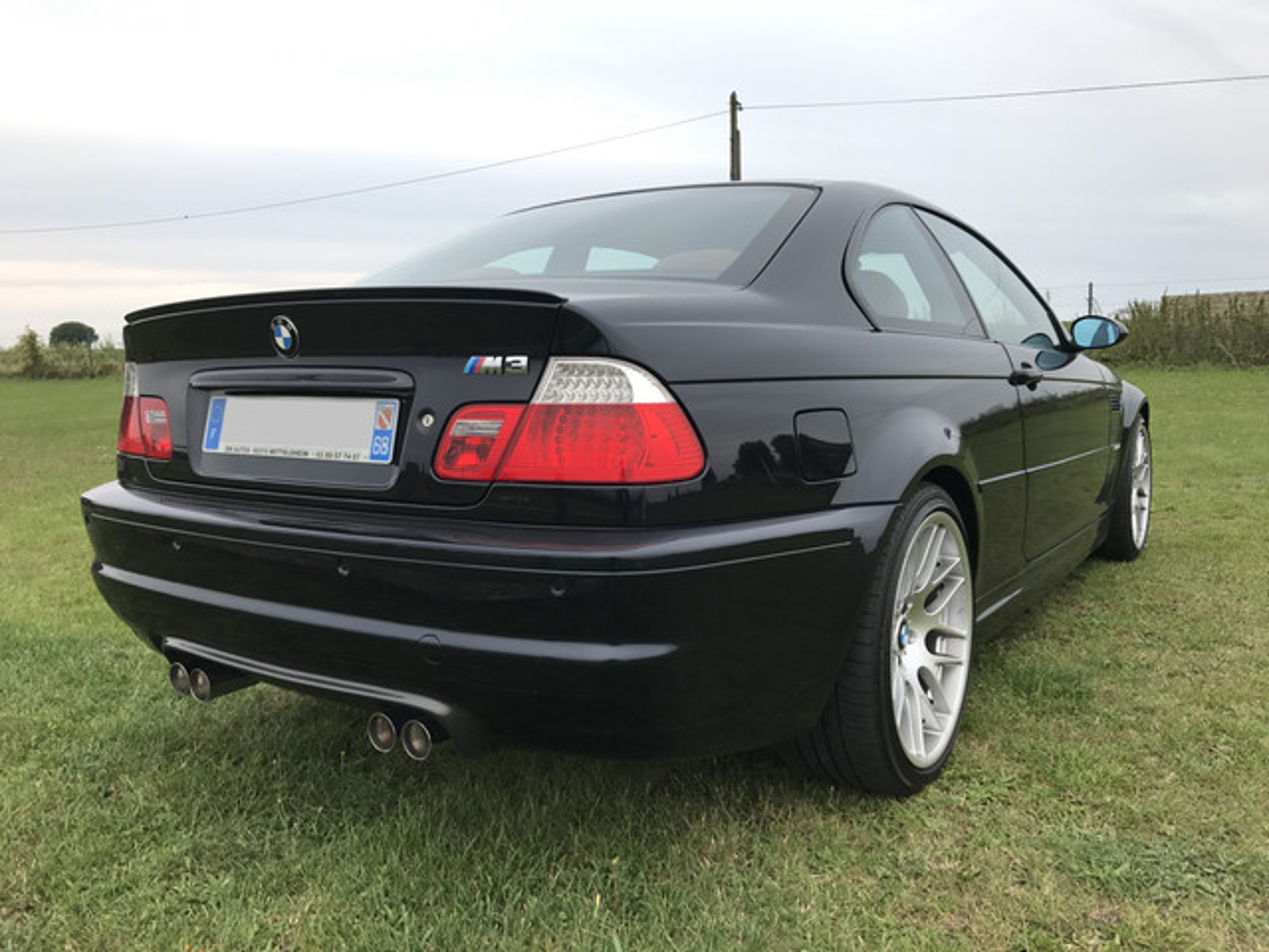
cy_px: 476
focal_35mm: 28
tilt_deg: -5.8
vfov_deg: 49.7
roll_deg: +2.1
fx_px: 1026
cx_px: 634
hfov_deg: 63.4
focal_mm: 3.99
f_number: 1.8
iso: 25
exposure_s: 1/50
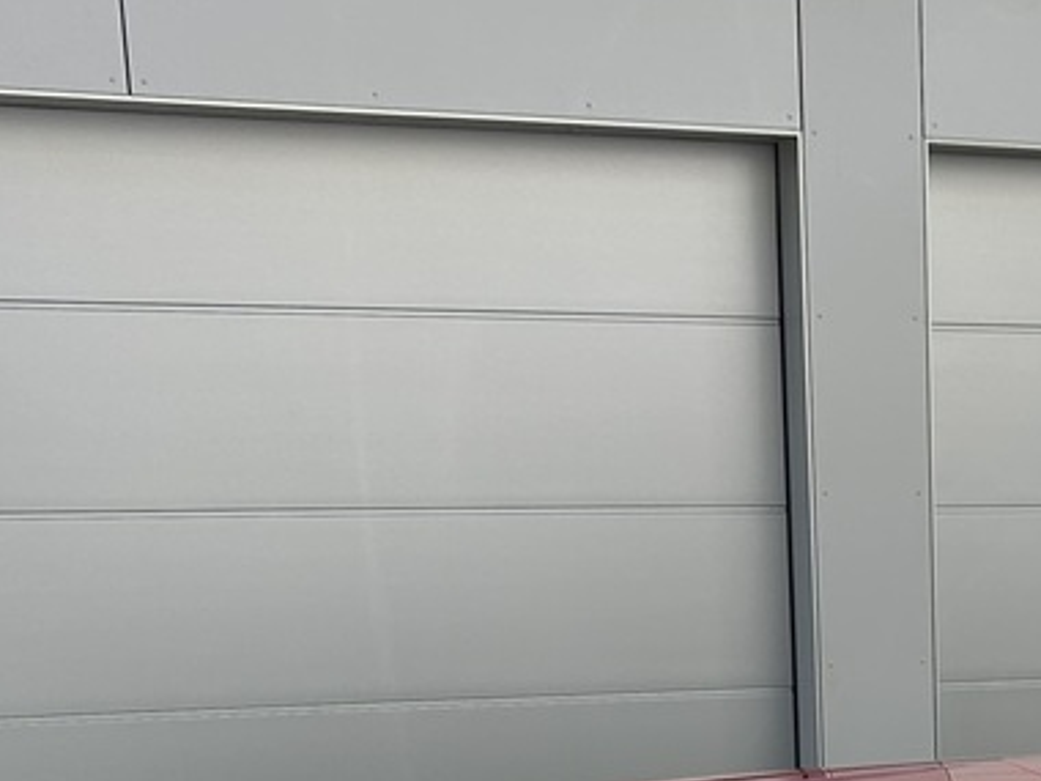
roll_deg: -0.2
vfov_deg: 17.1
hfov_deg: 22.5
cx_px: 1140
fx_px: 2466
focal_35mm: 82
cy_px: 967
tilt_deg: -12.3
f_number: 1.5
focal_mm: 5.7
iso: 50
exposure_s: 1/1412
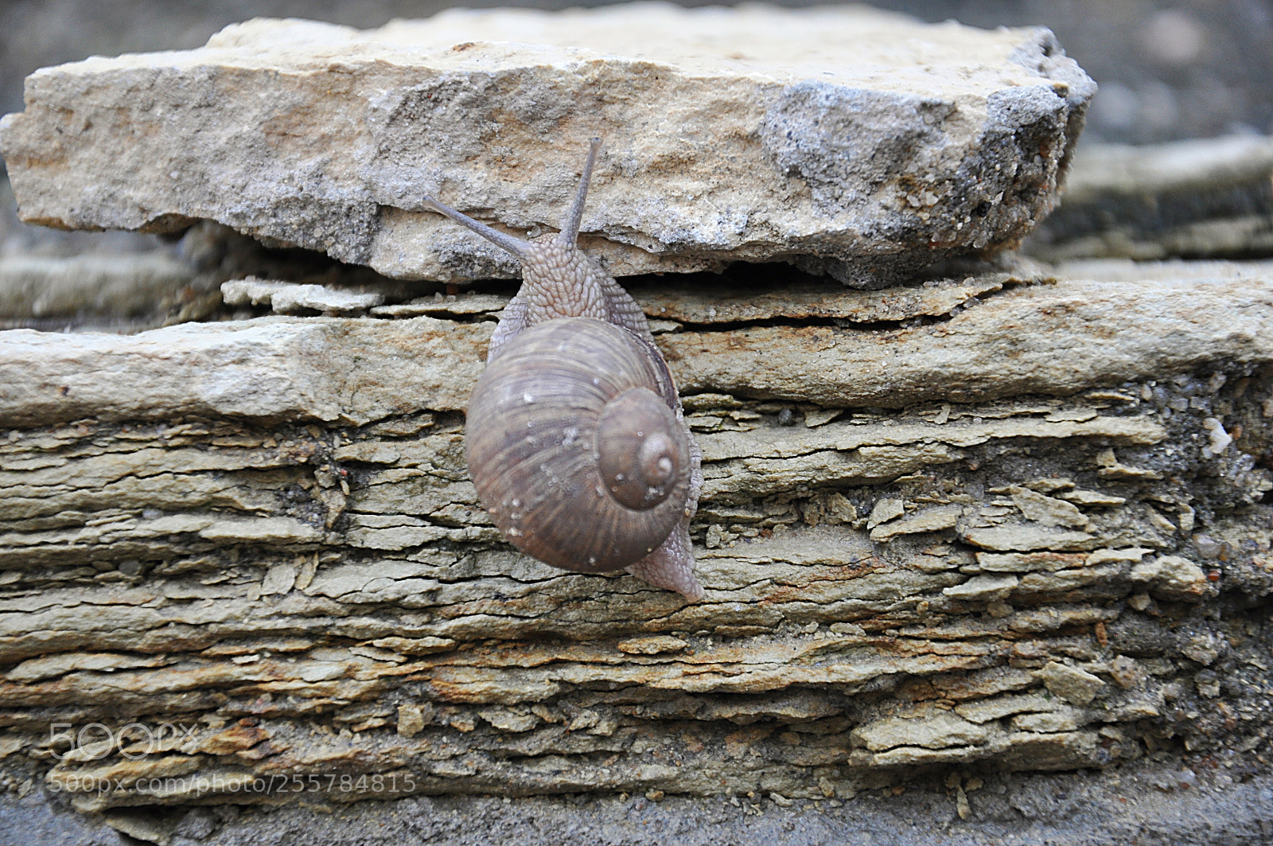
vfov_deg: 11.4
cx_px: 636
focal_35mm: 120
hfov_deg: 17.1
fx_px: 4239
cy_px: 423
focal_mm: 80
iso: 400
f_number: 5.3
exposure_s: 1/125
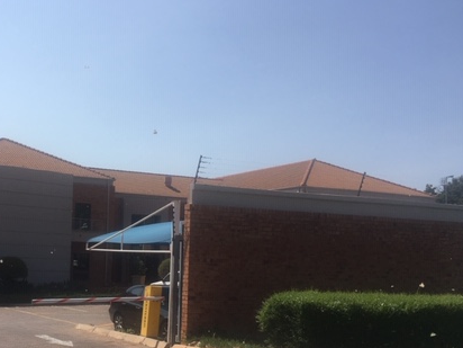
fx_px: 602
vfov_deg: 31.7
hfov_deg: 40.8
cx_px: 110
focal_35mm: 45
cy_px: 251
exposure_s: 1/2849
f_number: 2.2
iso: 25
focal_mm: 4.15
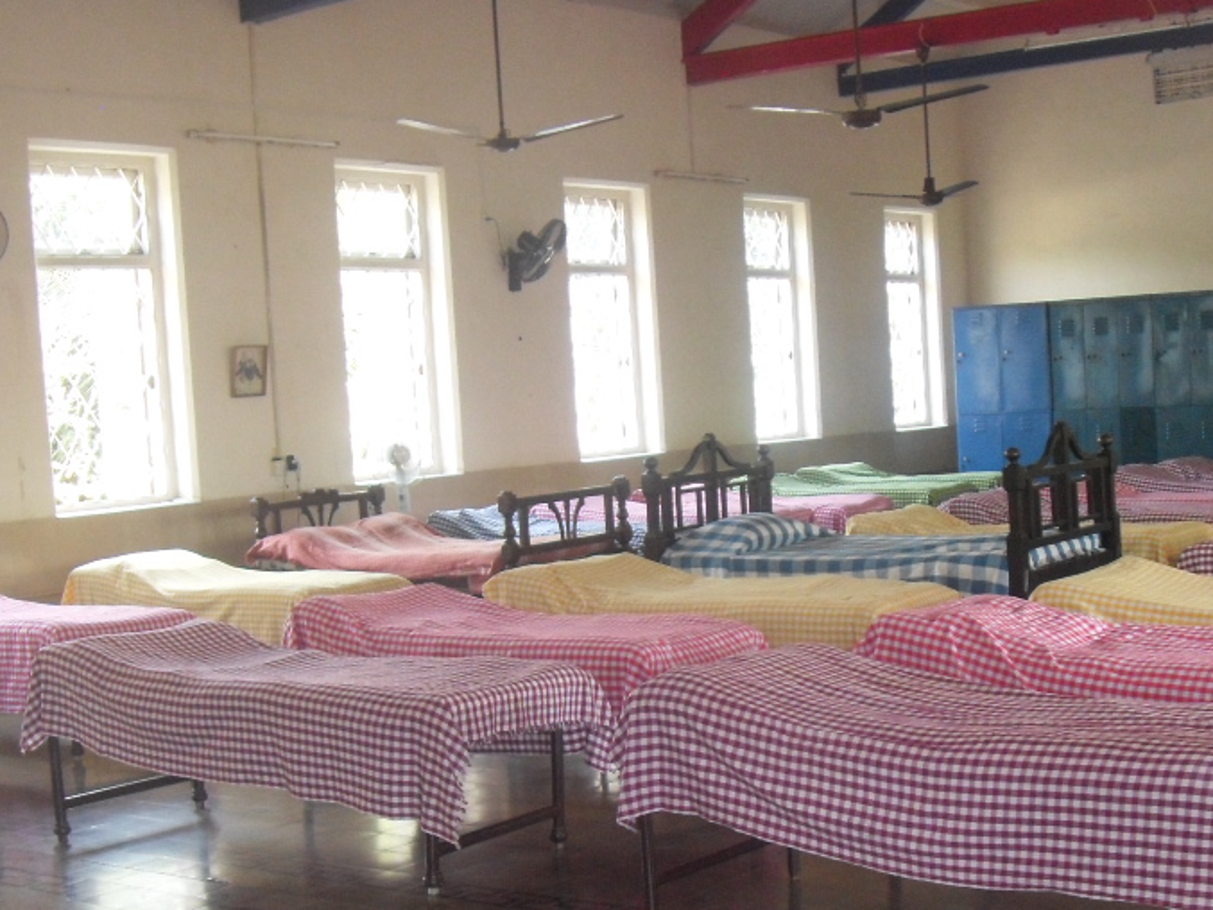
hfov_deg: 32.7
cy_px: 661
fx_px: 2068
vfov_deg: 24.6
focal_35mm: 59
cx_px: 534
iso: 400
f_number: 3.5
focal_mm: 6.6
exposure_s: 1/45
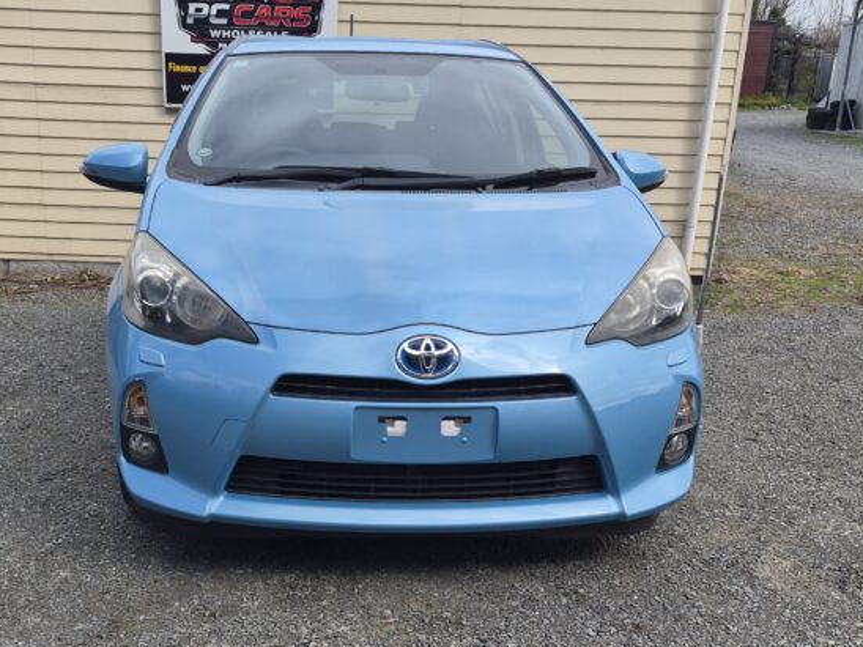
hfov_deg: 43.5
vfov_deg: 32.9
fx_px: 1072
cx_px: 326
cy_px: 490
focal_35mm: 43
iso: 80
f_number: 1.8
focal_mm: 5.4
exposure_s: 1/2584
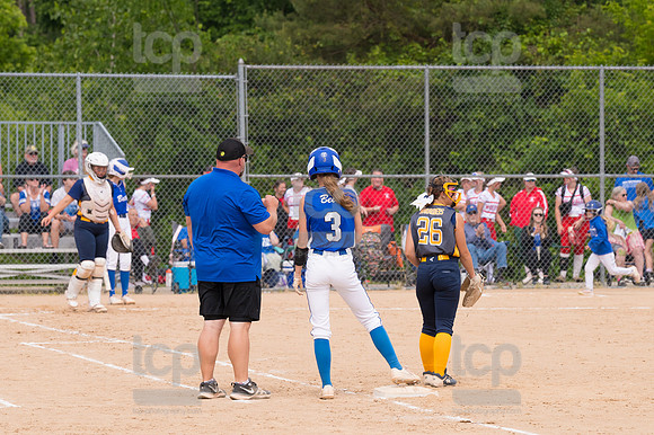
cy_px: 218
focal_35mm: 225
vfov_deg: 6.1
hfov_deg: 9.2
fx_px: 4085
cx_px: 327
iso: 320
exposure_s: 1/1600
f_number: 5.6
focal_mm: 150
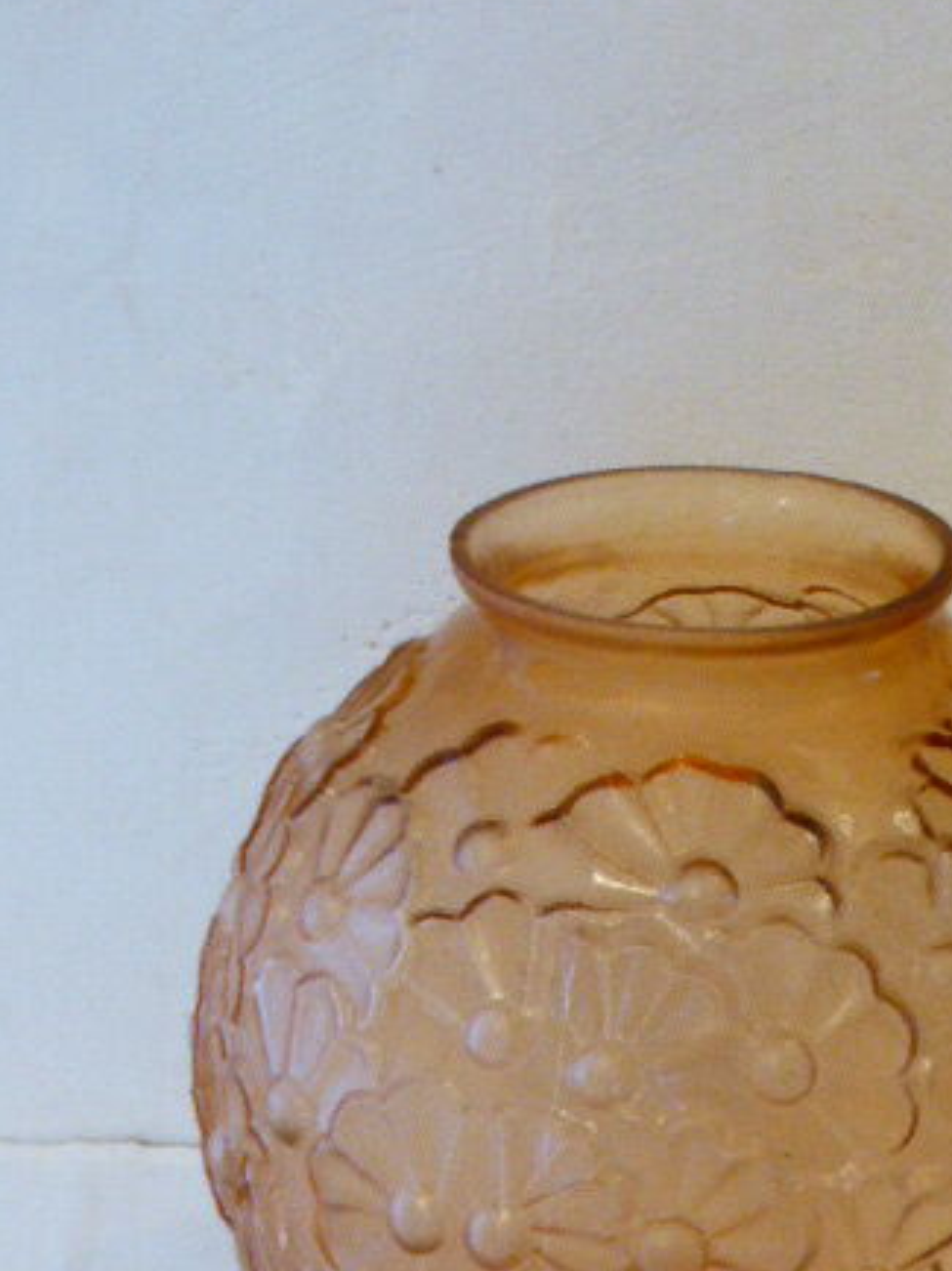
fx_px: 6607
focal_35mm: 180
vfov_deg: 11.0
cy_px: 829
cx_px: 644
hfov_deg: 8.2
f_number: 5.4
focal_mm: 21.8
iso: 400
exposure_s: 1/10
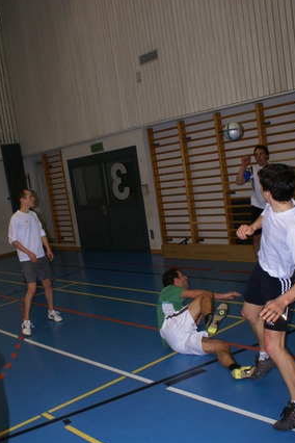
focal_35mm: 38
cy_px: 252
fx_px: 467
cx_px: 132
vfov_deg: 50.5
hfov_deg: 35.0
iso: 400
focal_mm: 20
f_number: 5.6
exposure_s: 1/60
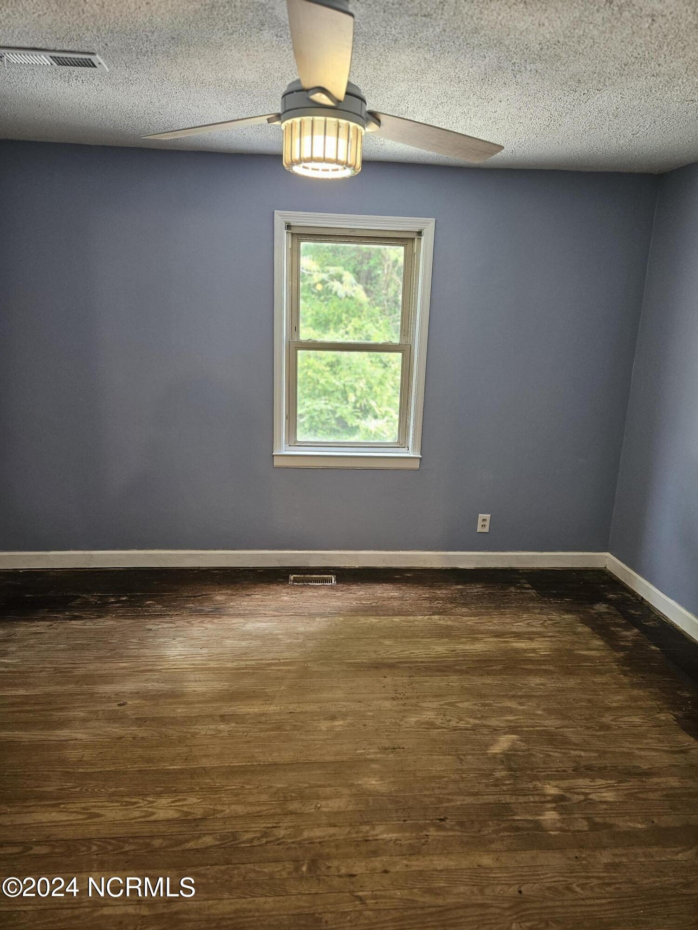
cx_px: 349
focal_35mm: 23
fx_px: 618
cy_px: 465
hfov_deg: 58.9
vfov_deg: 73.9
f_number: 1.8
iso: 250
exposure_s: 1/120
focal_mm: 5.4
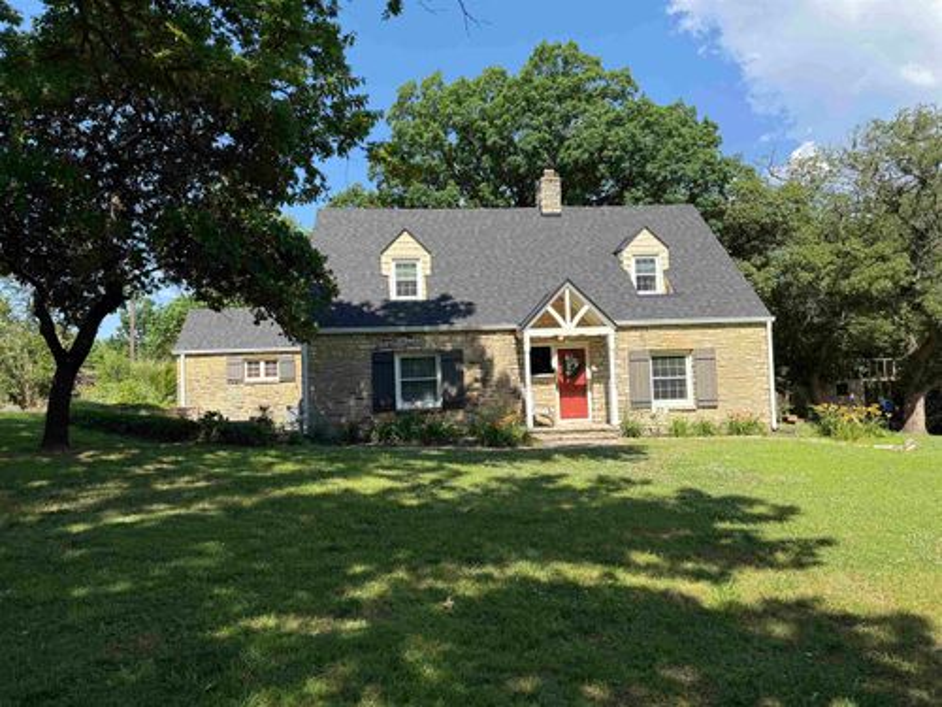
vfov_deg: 56.8
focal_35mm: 24
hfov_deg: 71.6
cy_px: 354
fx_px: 653
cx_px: 471
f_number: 1.78
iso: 80
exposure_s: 1/2232
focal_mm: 6.76
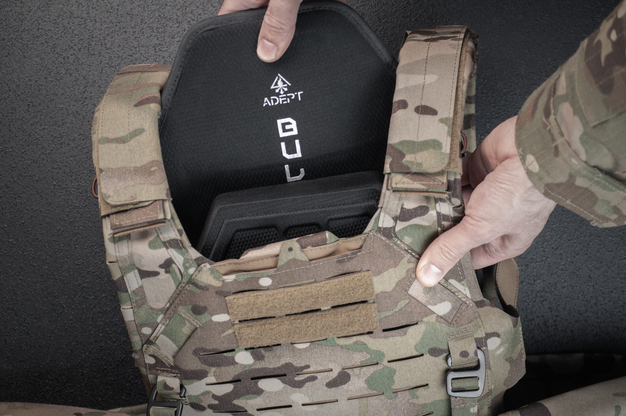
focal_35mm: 98
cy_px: 208
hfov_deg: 20.9
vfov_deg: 14.0
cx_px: 313
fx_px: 1693
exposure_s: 1/100
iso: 1000
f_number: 4.2
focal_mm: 65
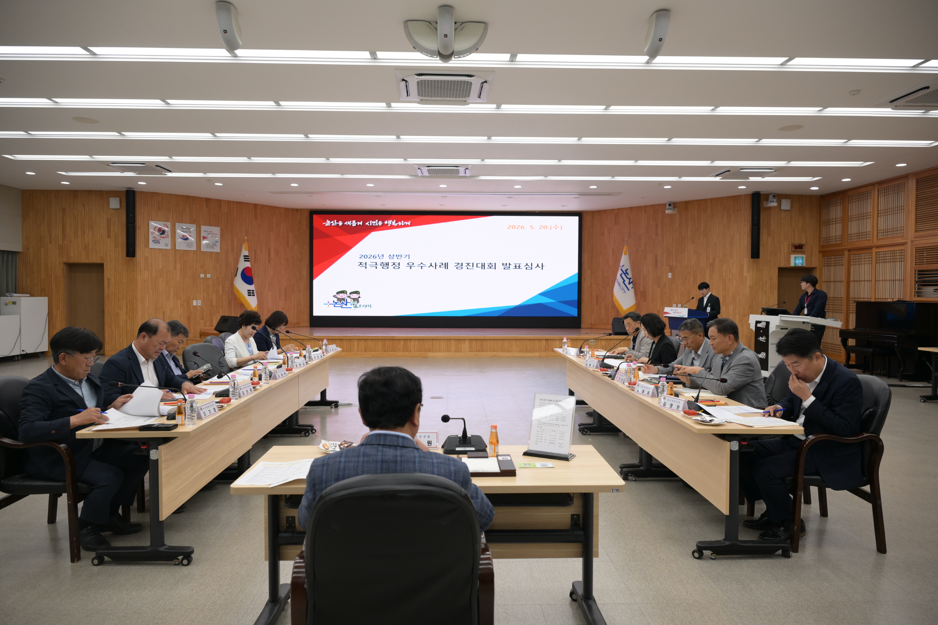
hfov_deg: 73.7
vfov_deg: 53.1
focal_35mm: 24
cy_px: 312
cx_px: 469
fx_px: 625
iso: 400
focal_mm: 24
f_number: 4
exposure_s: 1/160
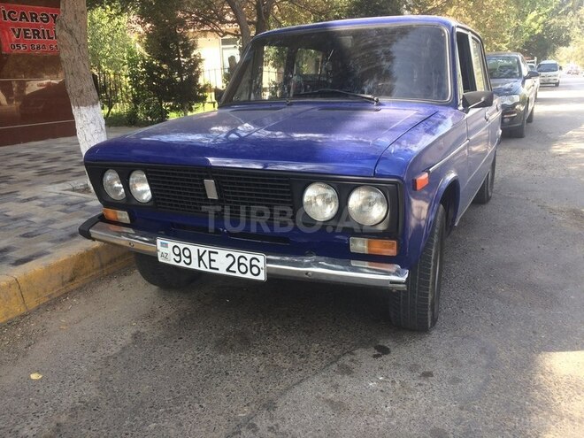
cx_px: 292
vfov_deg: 48.2
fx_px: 489
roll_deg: -1.0
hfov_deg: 61.7
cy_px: 219
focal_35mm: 29
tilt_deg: -18.0
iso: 32
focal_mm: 4.15
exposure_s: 1/240
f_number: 2.2
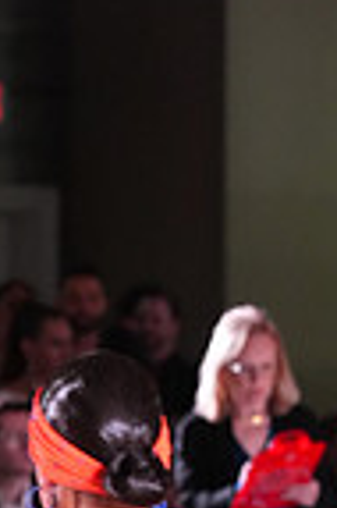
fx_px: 8163
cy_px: 934
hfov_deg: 2.4
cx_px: -254
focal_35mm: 580
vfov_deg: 3.5
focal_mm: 143
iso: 4000
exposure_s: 1/200
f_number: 5
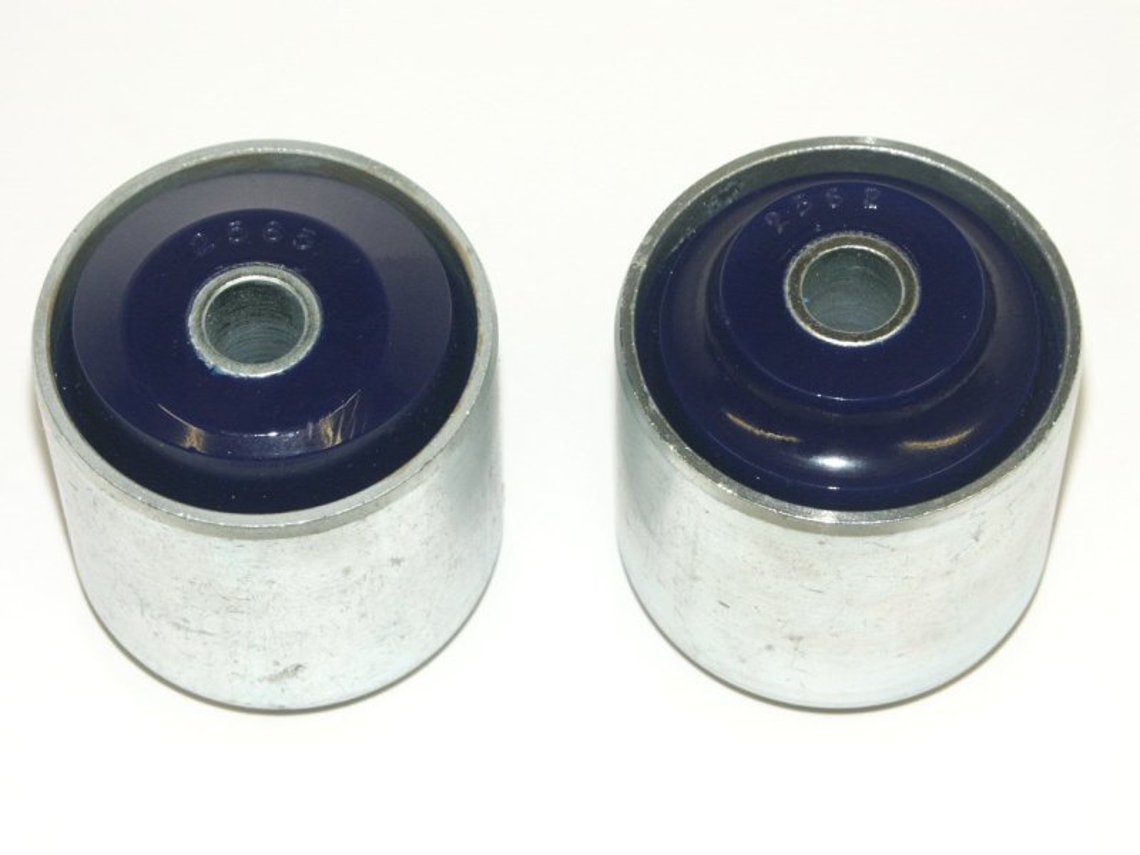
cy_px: 428
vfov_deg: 12.3
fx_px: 3952
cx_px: 570
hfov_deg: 16.4
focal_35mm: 120
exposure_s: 1/125
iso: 200
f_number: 5.6
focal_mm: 29.71
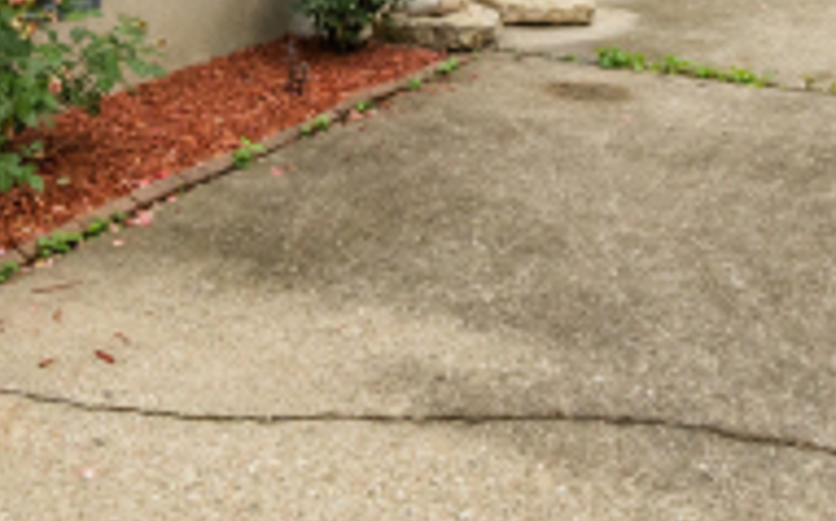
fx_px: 1366
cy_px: -267
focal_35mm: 60
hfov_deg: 33.6
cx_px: 249
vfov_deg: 18.9
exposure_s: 1/50
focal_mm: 10
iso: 400
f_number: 10
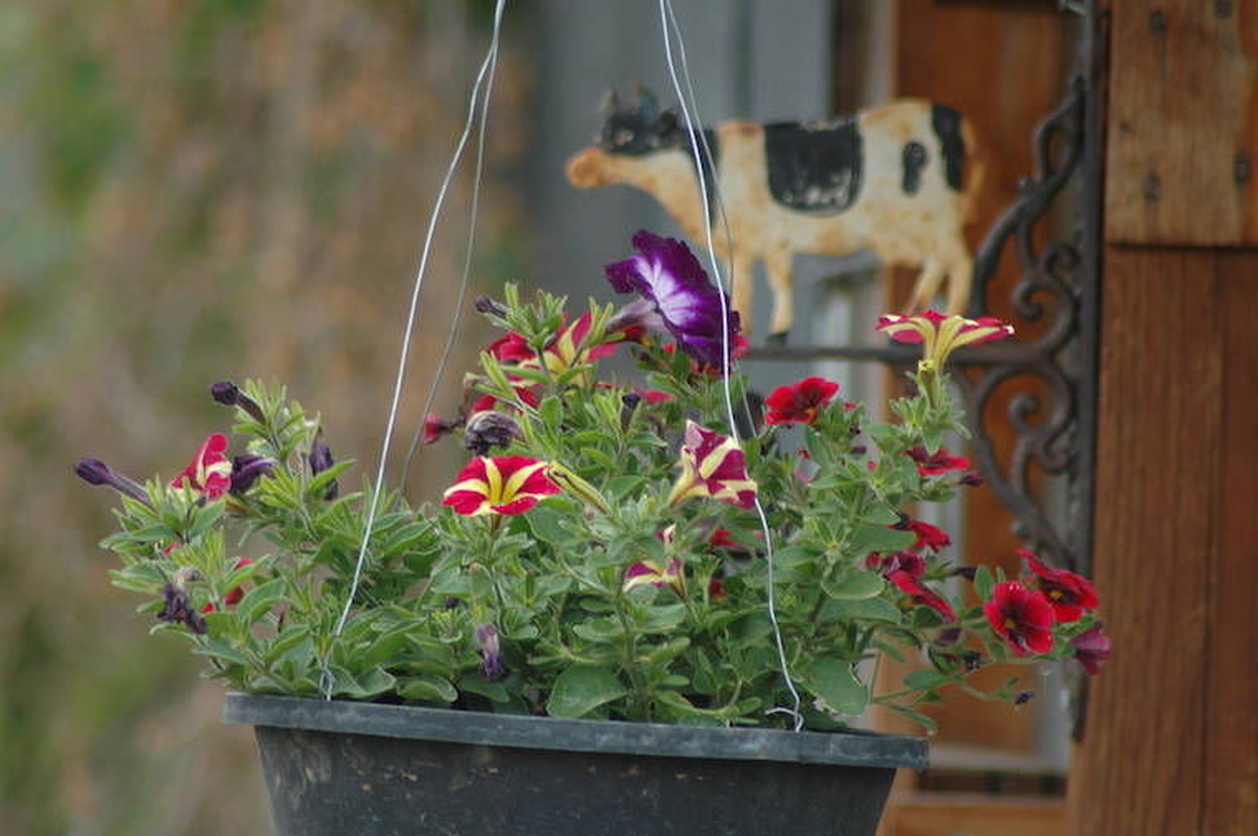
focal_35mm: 450
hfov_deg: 4.6
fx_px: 15708
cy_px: 418
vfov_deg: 3.0
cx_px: 629
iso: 200
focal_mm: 300
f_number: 5.6
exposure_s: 1/160
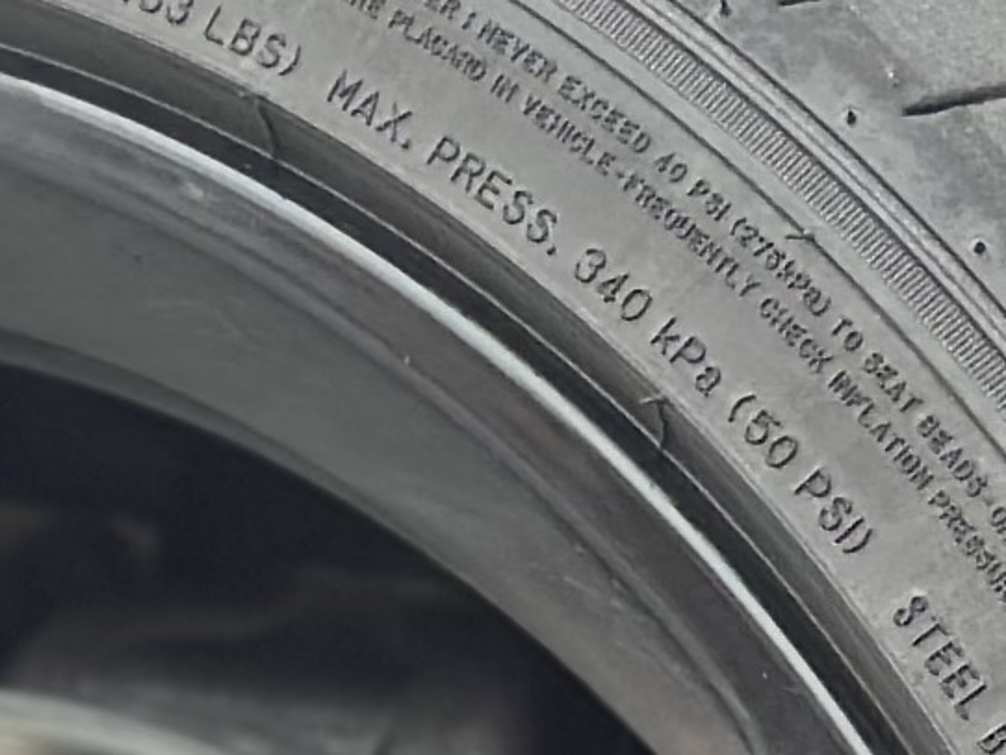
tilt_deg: -9.8
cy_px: 1927
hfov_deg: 5.5
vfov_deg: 4.1
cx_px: -273
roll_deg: -0.3
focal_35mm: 357
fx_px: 10380
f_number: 1.78
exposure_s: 1/361
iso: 80
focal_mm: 6.86
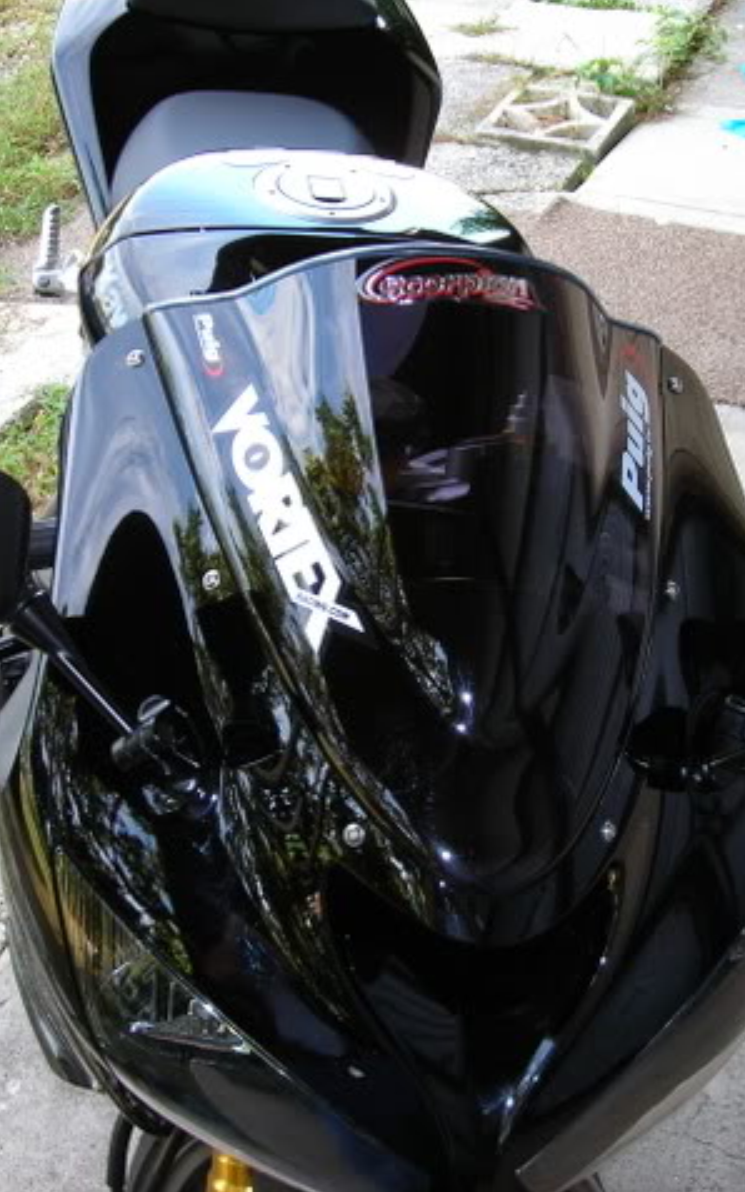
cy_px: 595
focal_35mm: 54
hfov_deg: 23.9
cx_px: 435
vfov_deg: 37.5
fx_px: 1755
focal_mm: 6.3
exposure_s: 1/30
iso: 50
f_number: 3.2
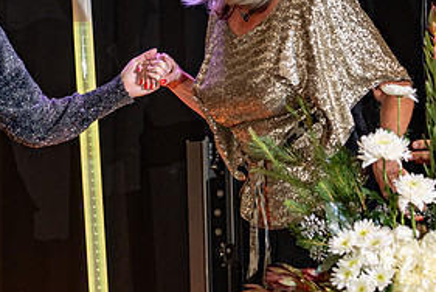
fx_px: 2000
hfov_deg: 12.4
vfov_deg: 8.3
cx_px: 144
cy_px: 123
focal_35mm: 165
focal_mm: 77
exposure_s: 1/200
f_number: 4
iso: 1600
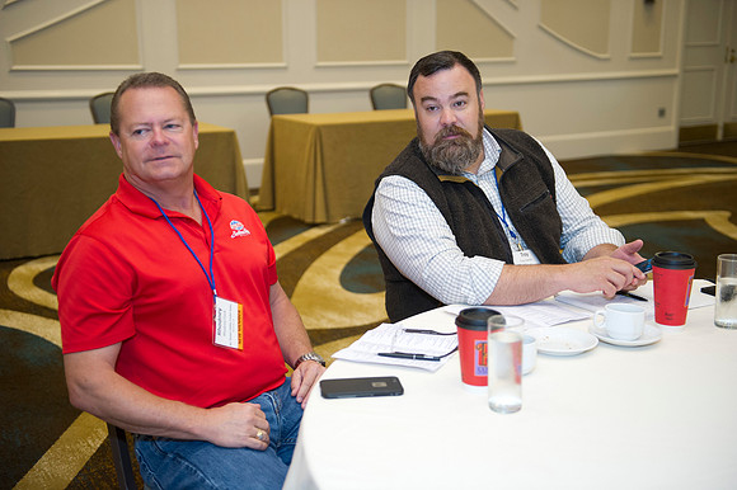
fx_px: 982
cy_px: 245
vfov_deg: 28.0
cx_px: 368
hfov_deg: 41.1
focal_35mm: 48
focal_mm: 48
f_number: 2.8
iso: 1600
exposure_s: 1/125
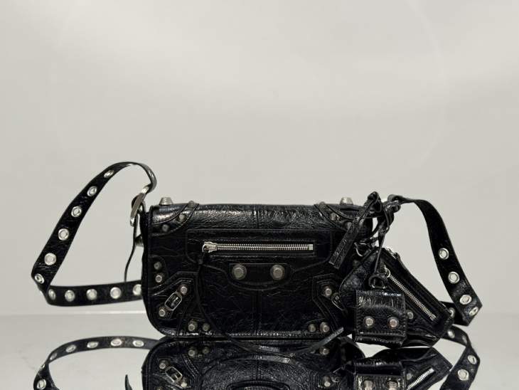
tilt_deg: -1.4
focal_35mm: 48
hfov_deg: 39.6
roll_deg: +0.4
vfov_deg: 30.3
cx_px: 260
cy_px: 195
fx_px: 720
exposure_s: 1/50
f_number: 1.78
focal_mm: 6.76
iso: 80
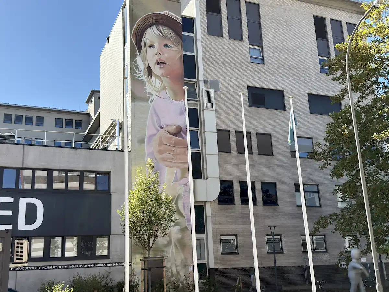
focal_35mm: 40
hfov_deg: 46.8
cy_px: 146
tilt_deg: +17.0
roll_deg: +2.0
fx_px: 450
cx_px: 194
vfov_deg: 36.0
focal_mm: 6.76
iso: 100
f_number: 1.78
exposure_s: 1/2985
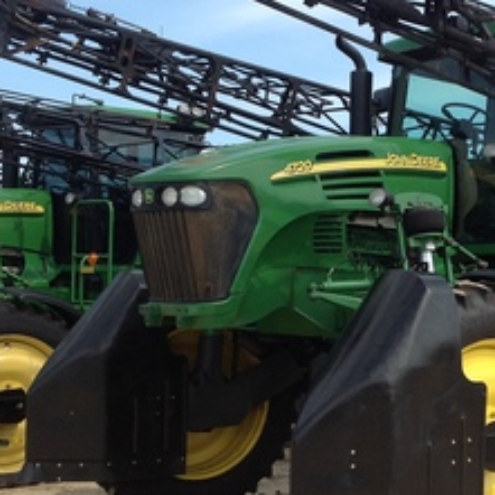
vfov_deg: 22.7
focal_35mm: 76
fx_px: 1230
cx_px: 419
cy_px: 311
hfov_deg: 22.4
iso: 80
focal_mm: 4.28
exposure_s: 1/1008
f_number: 2.4
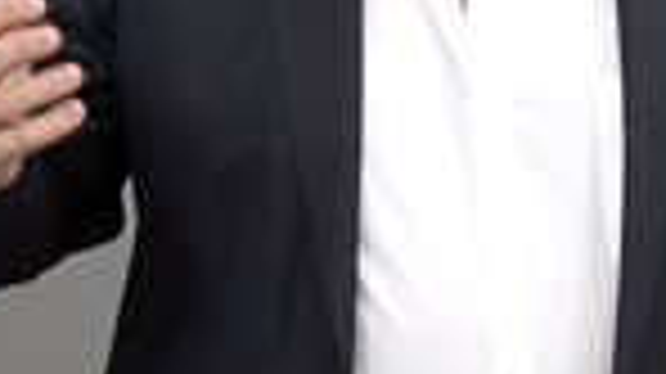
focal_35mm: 1275
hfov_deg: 1.7
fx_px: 22500
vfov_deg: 1.0
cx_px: 376
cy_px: 18
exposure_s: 1/320
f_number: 5.6
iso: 12800
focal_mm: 400
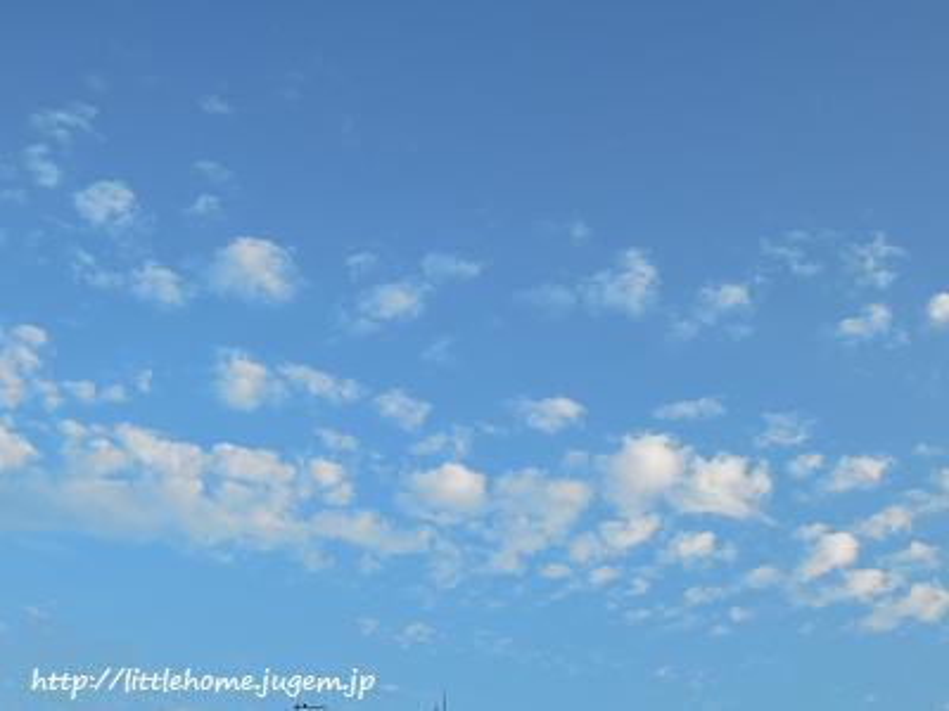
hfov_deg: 42.1
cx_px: 474
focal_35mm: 45
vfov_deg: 32.2
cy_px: 356
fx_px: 1234
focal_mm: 8.1
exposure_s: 1/200
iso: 160
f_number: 7.1
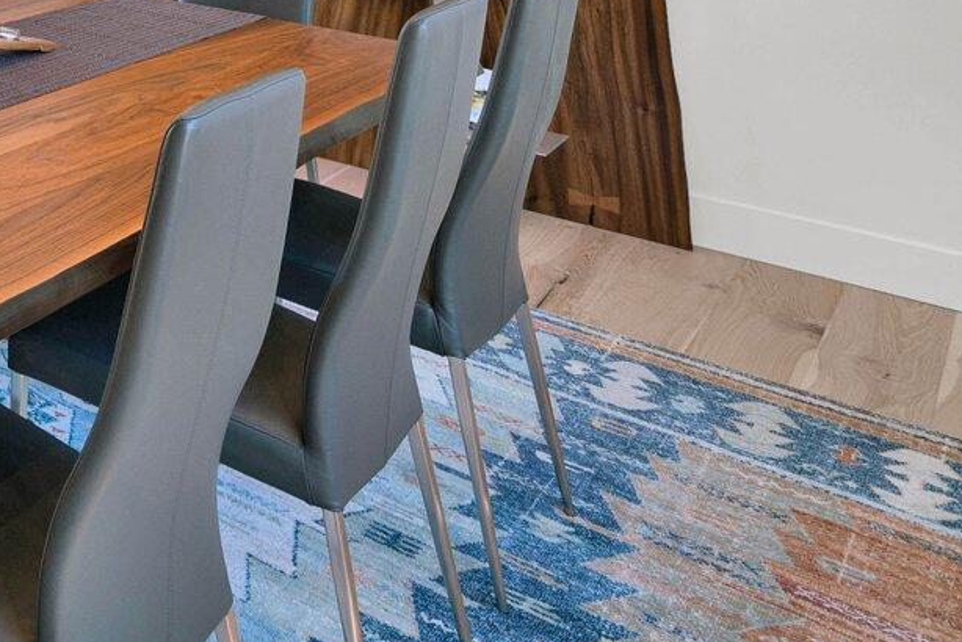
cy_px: -280
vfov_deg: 26.1
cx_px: -457
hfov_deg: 29.8
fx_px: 1069
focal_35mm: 40
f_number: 4
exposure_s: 1/30
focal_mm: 12
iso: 125
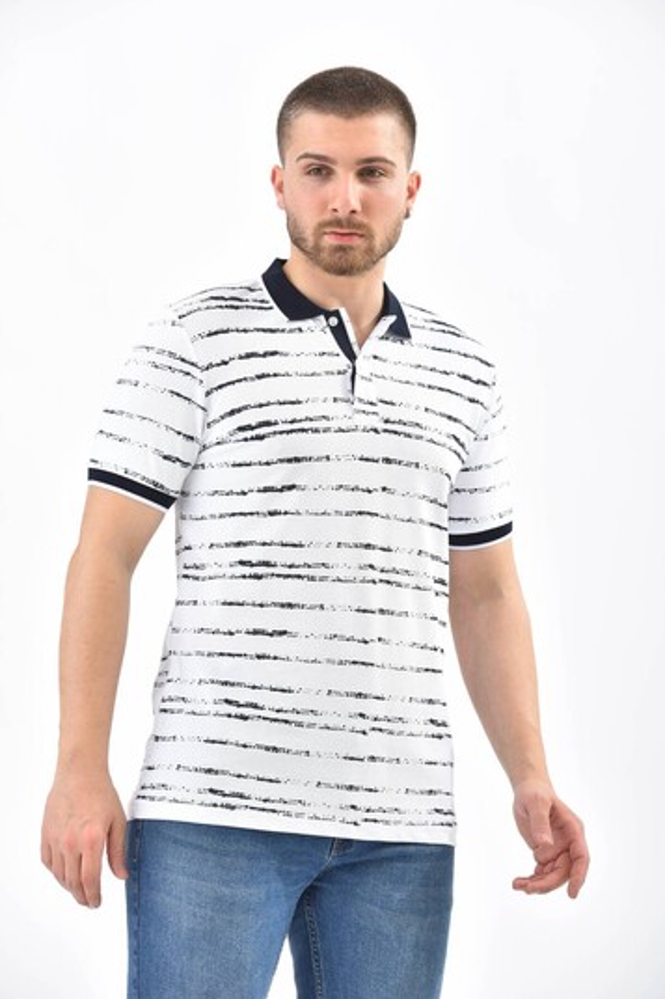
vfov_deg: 16.7
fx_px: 3410
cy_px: 498
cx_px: 332
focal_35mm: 123
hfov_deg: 11.1
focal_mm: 122
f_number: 7.1
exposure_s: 1/160
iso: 100
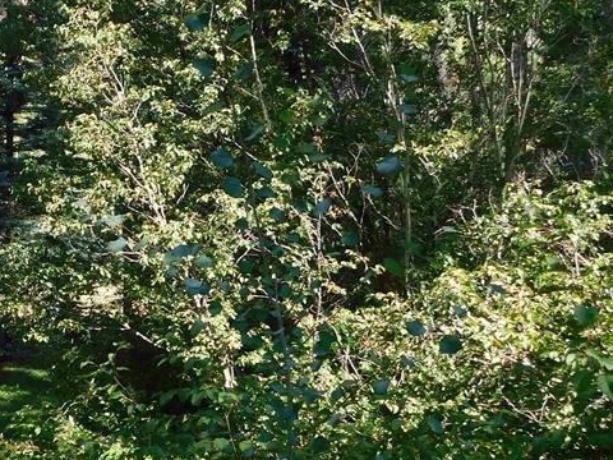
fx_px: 1133
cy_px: 258
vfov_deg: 22.9
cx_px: -24
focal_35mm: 64
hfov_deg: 28.1
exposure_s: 1/250
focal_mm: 5.3
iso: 125
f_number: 3.2
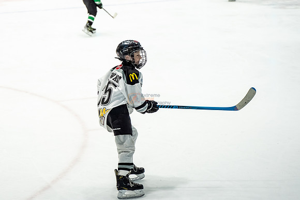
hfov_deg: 21.3
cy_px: 62
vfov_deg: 14.4
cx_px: 81
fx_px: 792
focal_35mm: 95
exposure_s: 1/1000
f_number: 2.8
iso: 2500
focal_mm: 65
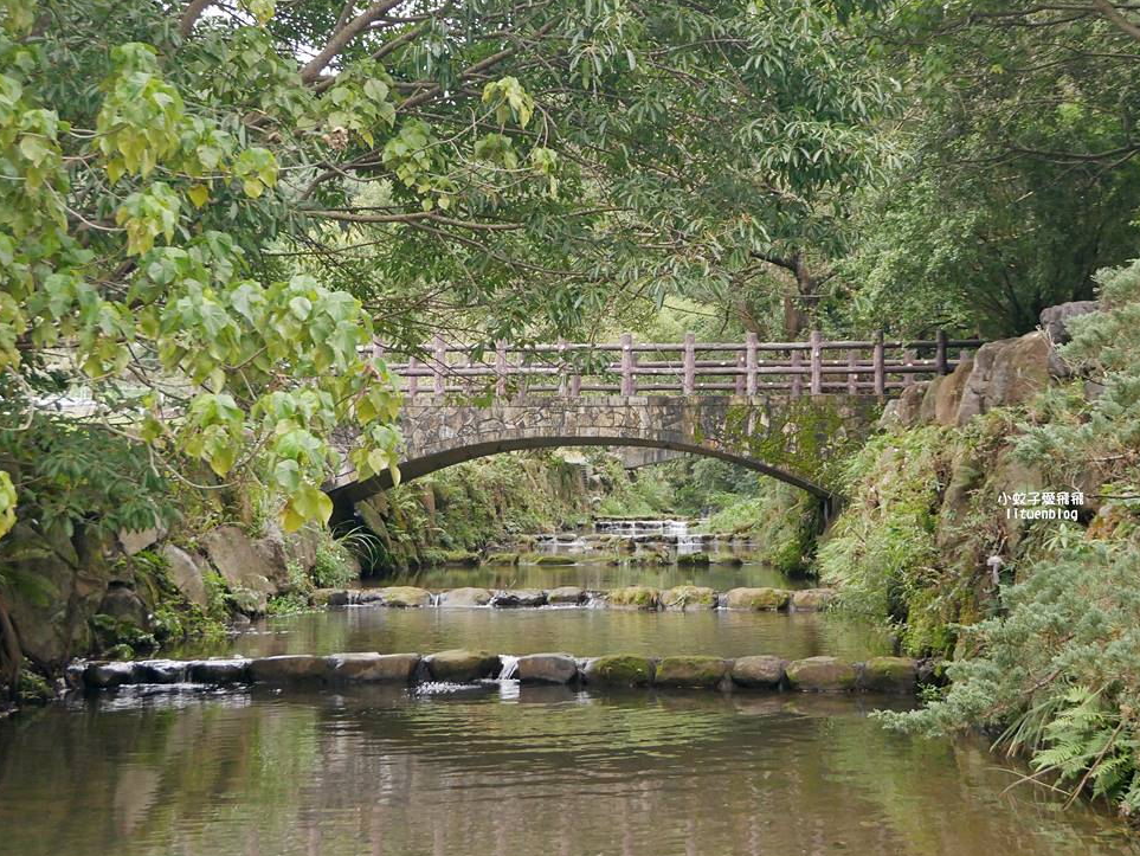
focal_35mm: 54
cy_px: 423
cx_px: 567
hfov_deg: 35.5
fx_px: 1779
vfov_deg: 27.1
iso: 1250
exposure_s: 1/60
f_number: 5.1
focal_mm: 26
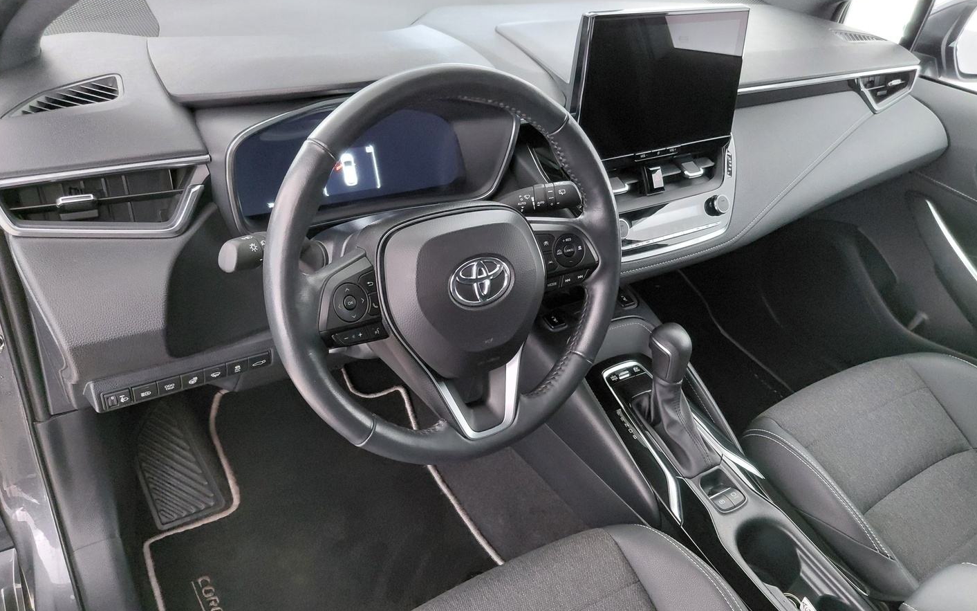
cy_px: 343
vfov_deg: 45.9
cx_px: 493
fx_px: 719
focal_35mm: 27
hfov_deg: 68.4
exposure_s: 1/25
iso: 1250
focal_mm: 4.69
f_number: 1.8
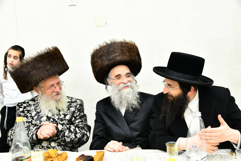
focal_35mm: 38
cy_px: 80
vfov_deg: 35.0
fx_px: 254
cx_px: 120
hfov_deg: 50.7
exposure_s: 1/125
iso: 4000
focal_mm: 38
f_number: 5.6
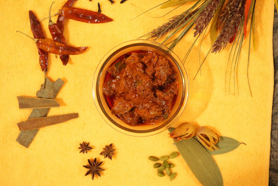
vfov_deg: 19.5
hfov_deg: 28.8
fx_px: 541
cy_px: 93
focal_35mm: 70
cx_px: 139
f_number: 5.6
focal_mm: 70
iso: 12800
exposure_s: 1/40
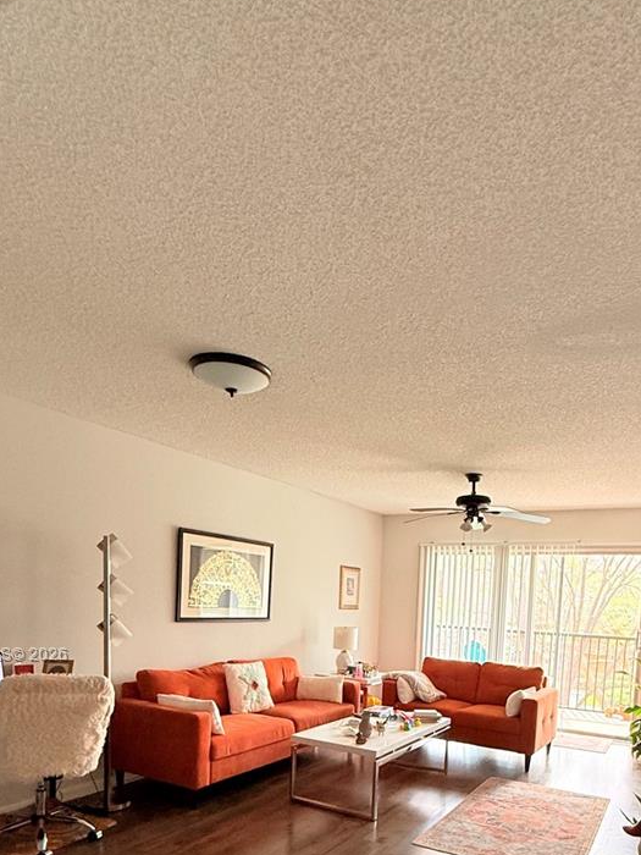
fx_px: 593
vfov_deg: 66.5
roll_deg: -2.0
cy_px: 656
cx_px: 391
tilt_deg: -5.2
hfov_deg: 56.3
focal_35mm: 24
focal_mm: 2.22
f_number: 2.2
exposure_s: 1/99
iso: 250
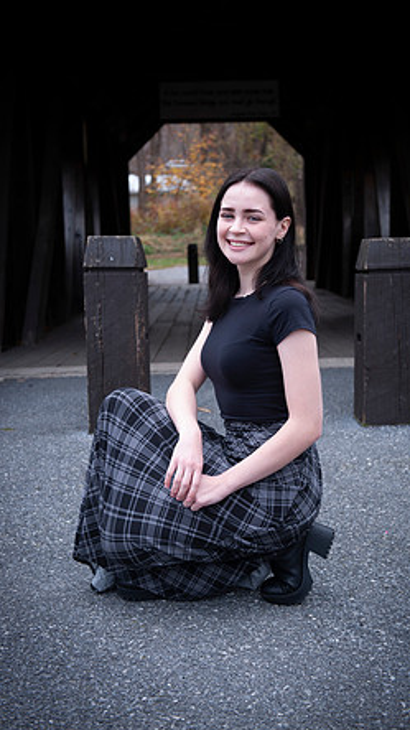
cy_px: 367
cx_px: 220
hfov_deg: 23.5
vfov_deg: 40.6
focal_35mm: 51
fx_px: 986
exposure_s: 1/160
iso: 100
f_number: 4.5
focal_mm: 48
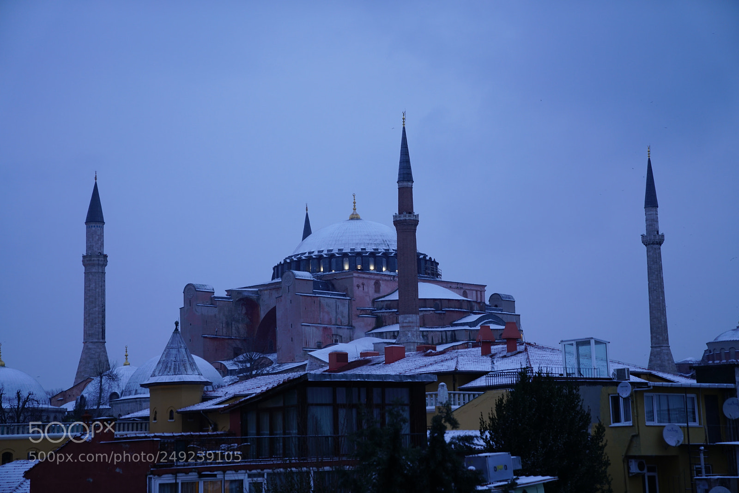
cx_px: 370
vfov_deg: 19.5
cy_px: 246
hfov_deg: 28.8
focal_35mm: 70
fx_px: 1437
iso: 320
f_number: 2.8
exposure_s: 1/80
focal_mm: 70
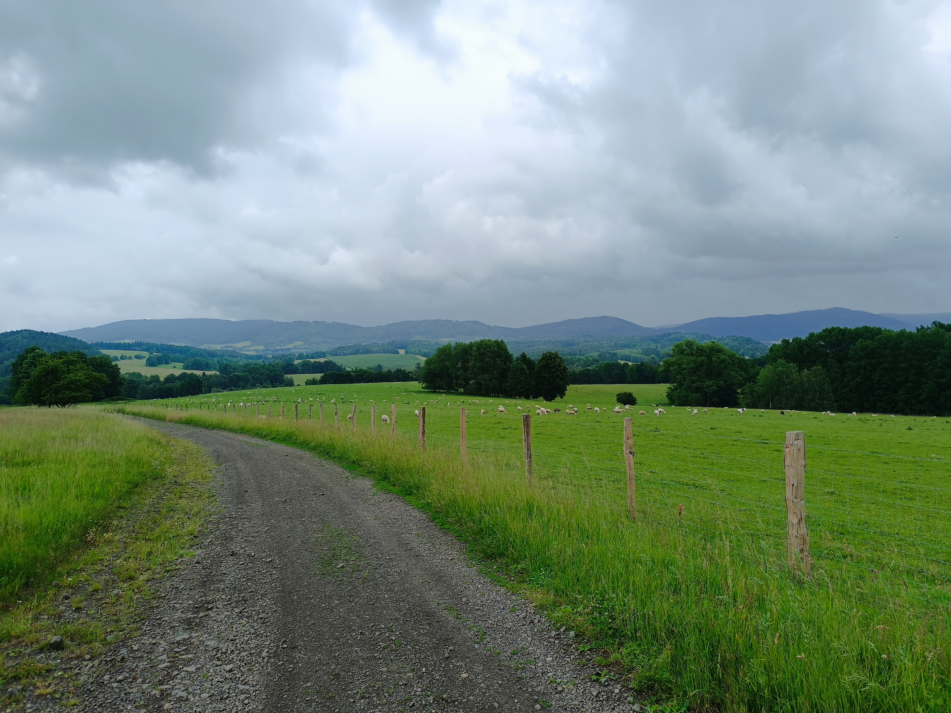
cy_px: 356
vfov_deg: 56.8
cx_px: 476
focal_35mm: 24
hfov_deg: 71.6
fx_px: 659
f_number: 1.65
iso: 51
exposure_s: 1/445
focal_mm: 6.14
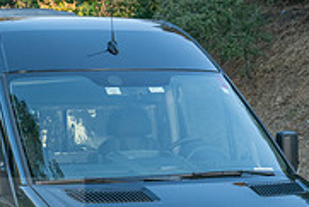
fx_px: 799
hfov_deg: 20.5
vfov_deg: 14.4
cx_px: -60
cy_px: 218
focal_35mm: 93
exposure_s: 1/200
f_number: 6.3
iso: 400
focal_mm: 29
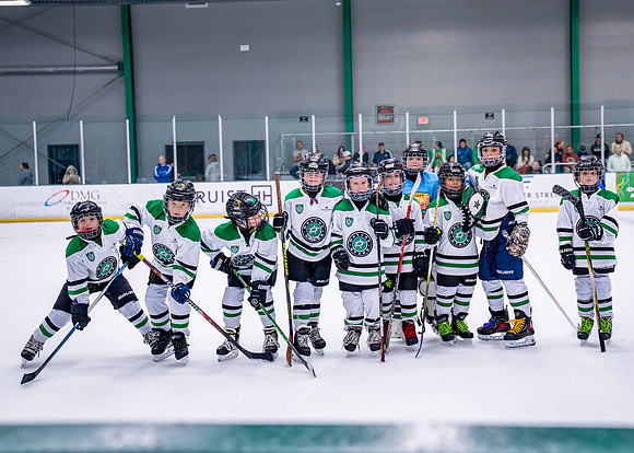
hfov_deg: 34.2
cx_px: 351
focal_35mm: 57
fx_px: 1028
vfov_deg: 24.8
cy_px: 223
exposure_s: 1/800
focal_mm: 45.3
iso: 2500
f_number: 2.8
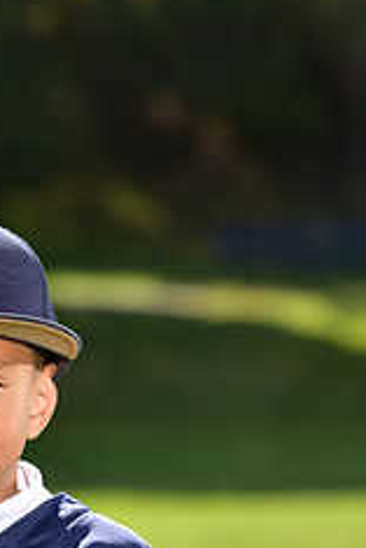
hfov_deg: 3.7
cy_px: 625
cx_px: -50
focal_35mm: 370
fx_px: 5634
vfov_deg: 5.5
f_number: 5.6
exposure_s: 1/250
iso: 100
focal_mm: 150
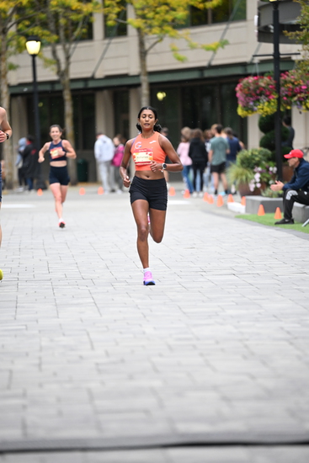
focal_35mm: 200
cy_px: 232
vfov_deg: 10.3
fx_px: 2573
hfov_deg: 6.9
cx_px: 154
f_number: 2.8
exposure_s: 1/1250
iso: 1600
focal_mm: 200
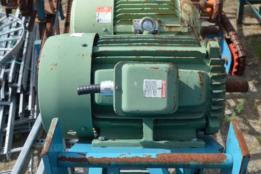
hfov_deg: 42.4
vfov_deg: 28.9
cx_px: 130
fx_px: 337
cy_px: 87
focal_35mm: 46
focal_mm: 31
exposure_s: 1/250
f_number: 8
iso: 100
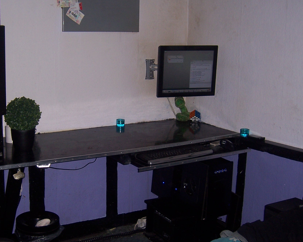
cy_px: 119
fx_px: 493
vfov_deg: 27.6
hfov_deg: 34.0
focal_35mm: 55
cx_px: 114
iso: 80
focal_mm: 6.2
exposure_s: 1/60
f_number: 2.8
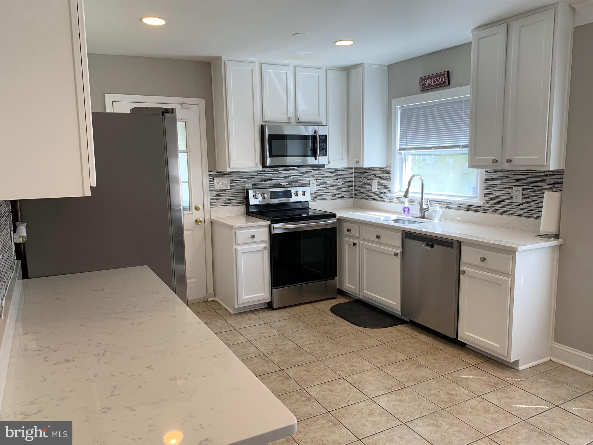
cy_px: 222
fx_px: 445
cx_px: 296
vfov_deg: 53.1
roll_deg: +0.4
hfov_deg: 67.3
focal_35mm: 26
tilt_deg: -6.5
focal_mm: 4.25
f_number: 1.8
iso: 80
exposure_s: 1/120
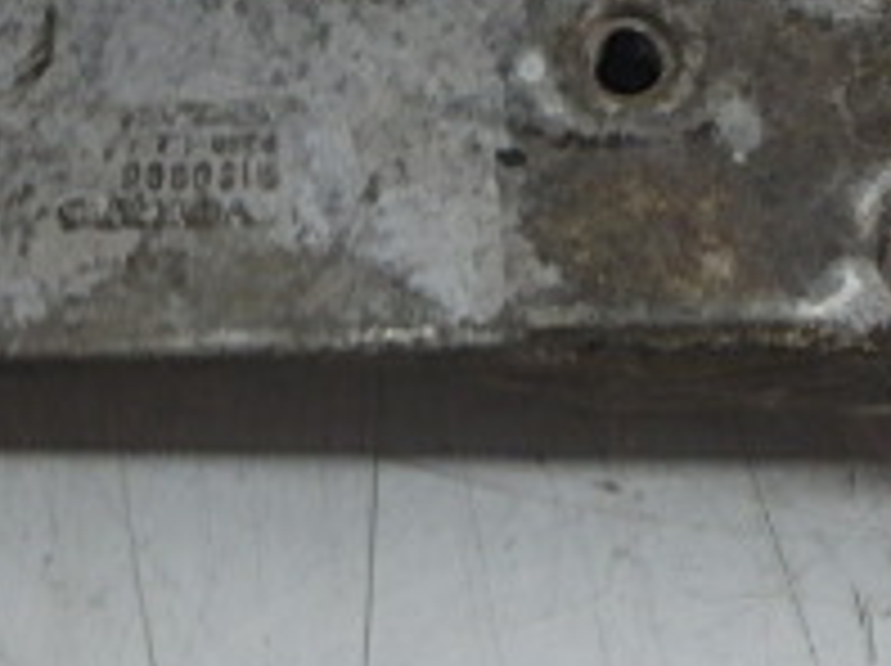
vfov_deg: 20.2
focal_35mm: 68
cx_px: 306
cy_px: -140
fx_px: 1748
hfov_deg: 28.4
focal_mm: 3.7
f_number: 3.5
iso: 200
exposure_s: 1/50
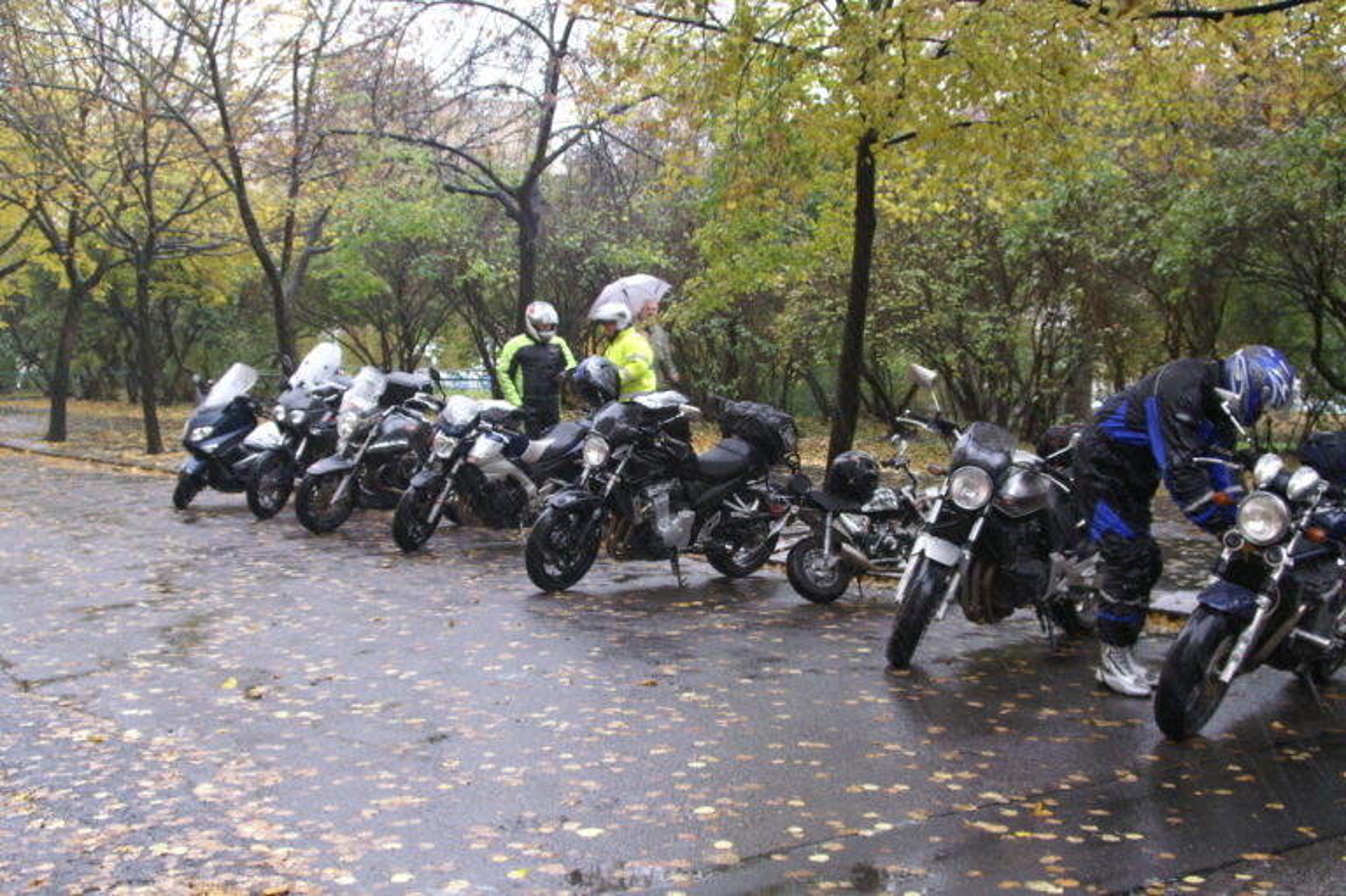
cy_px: 448
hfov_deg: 46.4
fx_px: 1569
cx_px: 673
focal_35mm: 42
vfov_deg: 31.9
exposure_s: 1/20
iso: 400
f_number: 5.6
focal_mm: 28
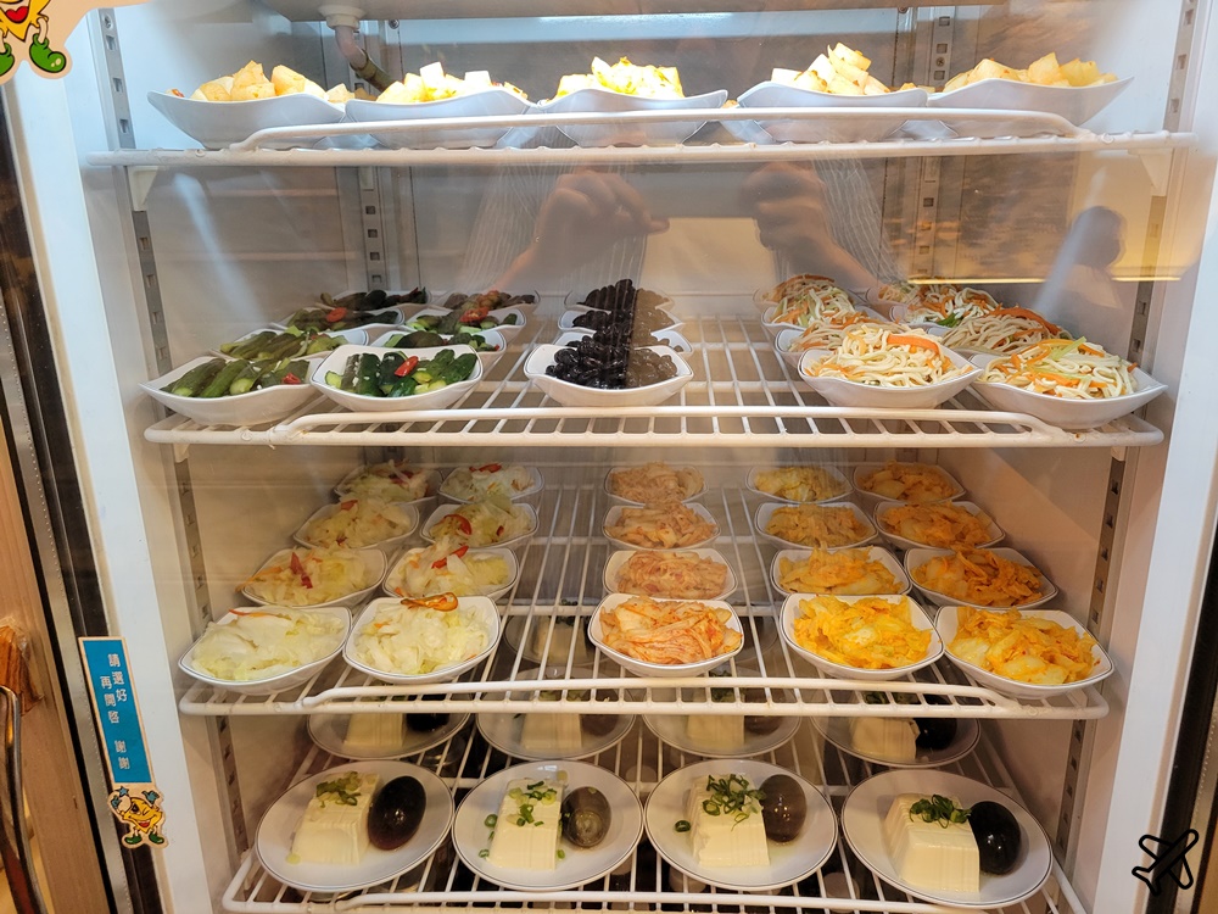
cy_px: 457
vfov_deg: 53.1
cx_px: 609
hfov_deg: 67.3
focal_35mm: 26
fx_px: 915
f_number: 1.8
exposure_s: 1/120
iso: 250
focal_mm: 5.4
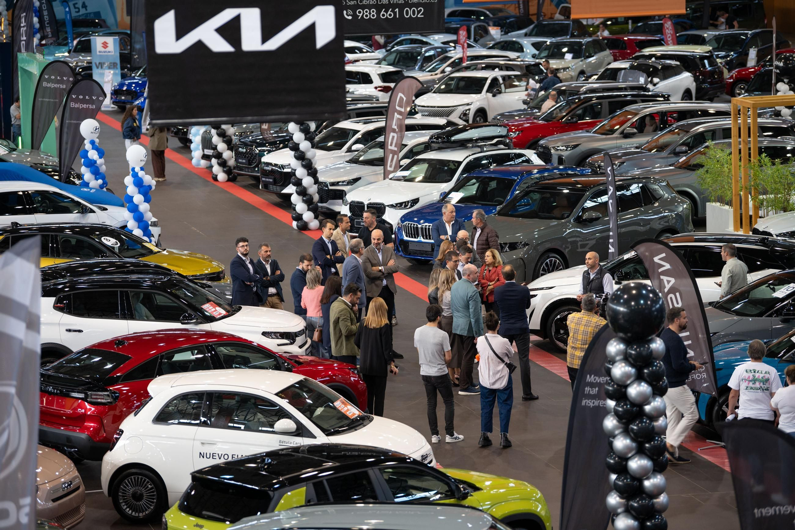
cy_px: 265
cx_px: 398
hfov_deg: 15.2
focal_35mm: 135
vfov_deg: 10.2
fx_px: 2980
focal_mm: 135
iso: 250
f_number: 2.8
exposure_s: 1/80
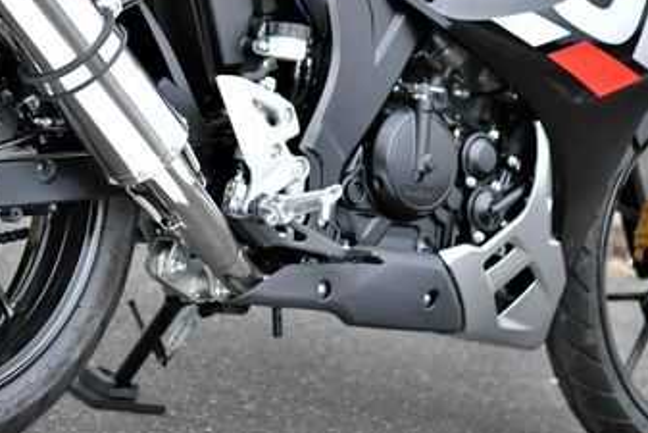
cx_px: 233
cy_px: -11
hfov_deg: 12.4
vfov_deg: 8.2
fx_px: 2989
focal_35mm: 166
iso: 3200
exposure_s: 1/4000
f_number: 2.8
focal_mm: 70
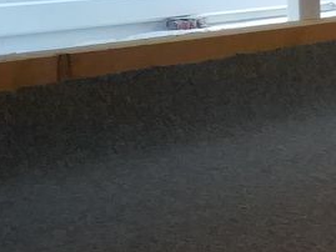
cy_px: -6
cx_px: 601
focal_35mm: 119
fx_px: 1156
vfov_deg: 12.3
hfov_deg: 14.6
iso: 657
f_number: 2
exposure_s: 1/17
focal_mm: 4.5
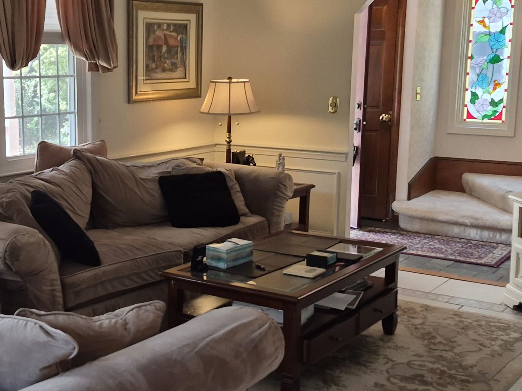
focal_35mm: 50
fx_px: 754
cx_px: 130
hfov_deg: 37.2
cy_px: 201
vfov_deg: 29.1
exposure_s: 1/120
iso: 125
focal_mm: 5.4
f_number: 1.8
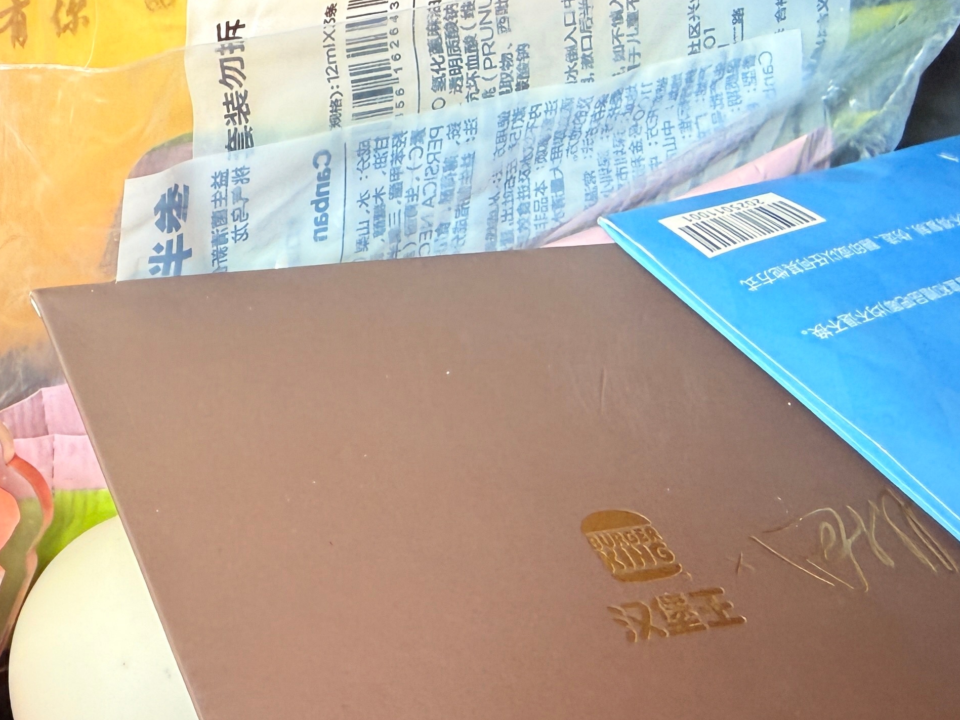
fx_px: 1414
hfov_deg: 36.7
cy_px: 371
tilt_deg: -64.3
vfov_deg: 28.6
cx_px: 246
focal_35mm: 51
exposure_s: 1/99
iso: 80
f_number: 2.2
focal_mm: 2.22
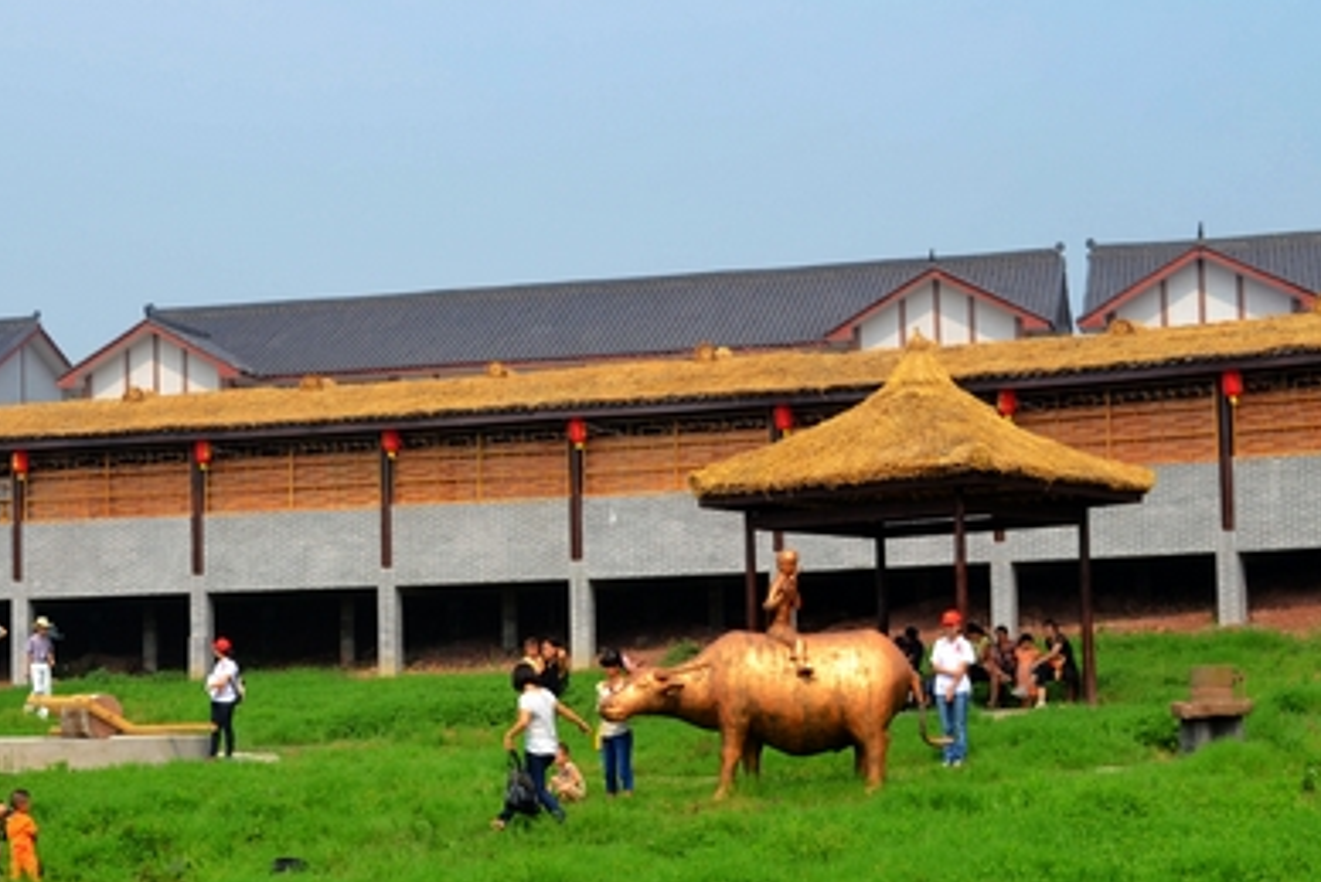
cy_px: 557
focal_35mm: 68
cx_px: 419
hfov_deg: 29.4
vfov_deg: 20.0
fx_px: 2496
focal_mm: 32
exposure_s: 1/250
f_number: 8
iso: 100
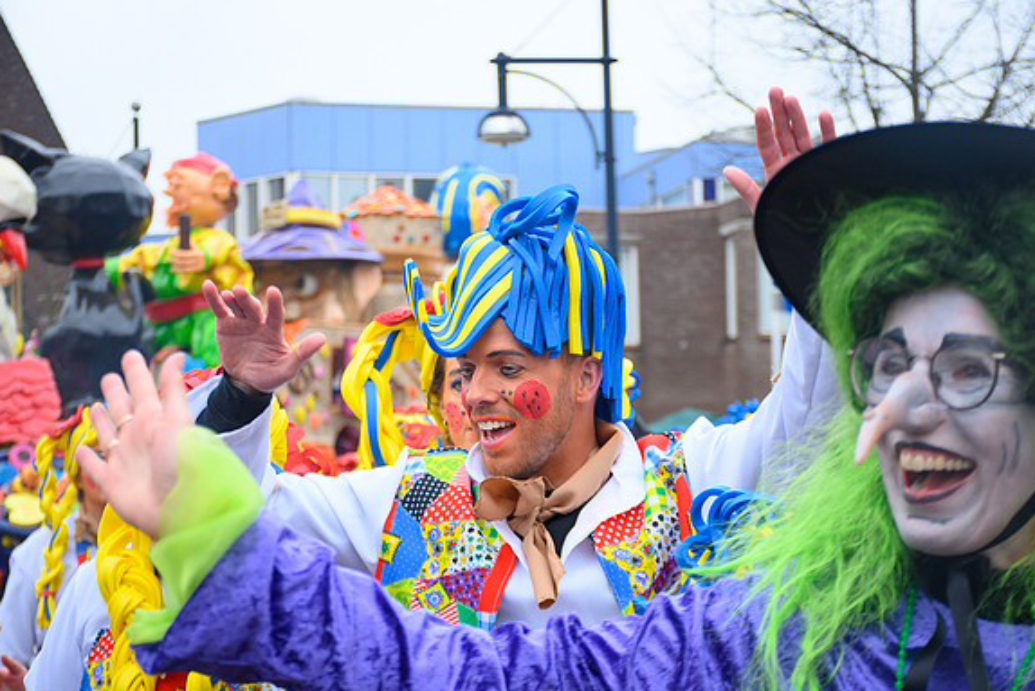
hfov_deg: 22.4
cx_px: 516
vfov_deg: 15.0
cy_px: 347
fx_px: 2617
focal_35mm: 91
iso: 400
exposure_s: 1/320
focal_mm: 60
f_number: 5
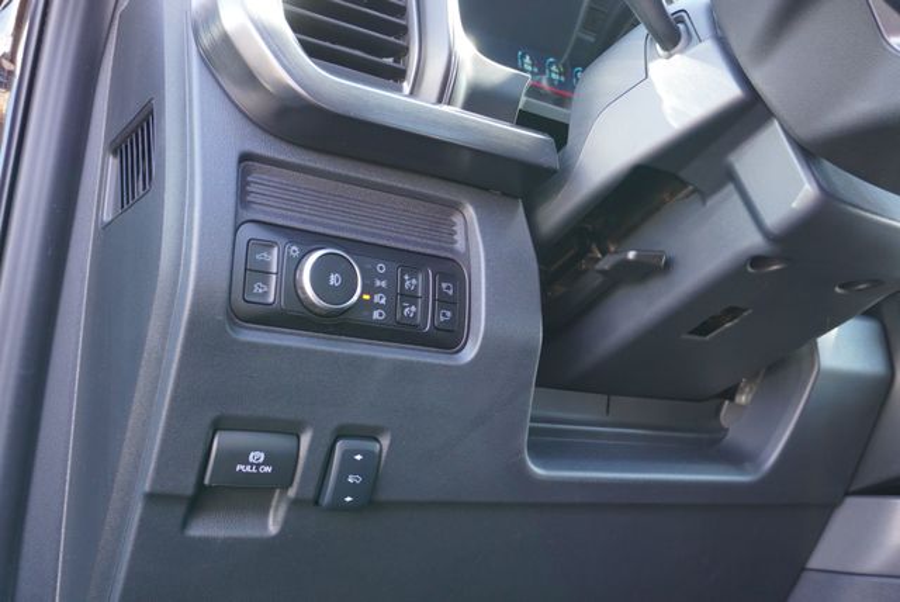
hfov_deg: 55.1
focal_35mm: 34
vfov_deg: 38.4
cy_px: 301
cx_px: 450
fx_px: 863
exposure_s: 1/60
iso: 500
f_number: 4
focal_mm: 23
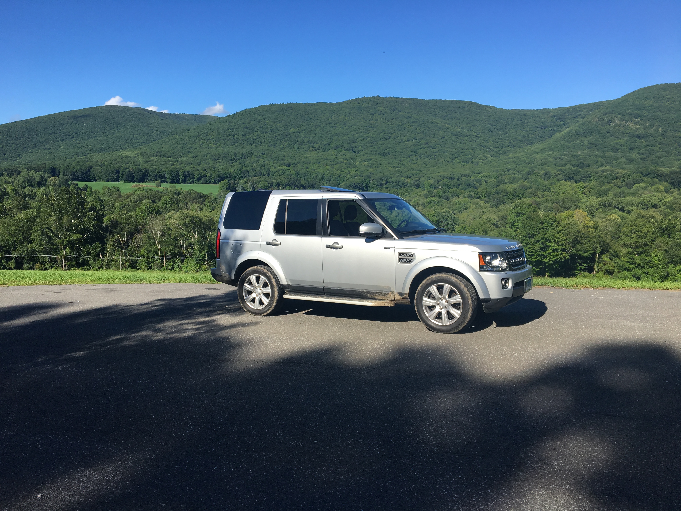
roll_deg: +0.1
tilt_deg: -5.8
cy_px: 256
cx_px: 340
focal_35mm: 29
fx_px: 571
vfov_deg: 48.2
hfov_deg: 61.7
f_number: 2.2
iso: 25
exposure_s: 1/1241
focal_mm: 4.15
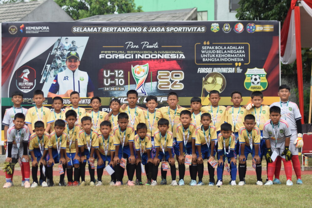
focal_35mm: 105
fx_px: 910
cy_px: 104
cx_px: 156
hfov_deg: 19.5
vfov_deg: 13.0
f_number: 5.6
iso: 200
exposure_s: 1/500
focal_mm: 70
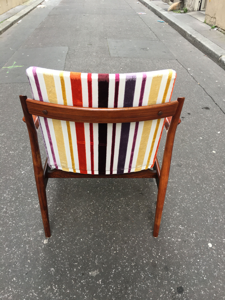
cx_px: 112
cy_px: 150
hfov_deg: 48.2
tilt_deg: -33.4
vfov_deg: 61.7
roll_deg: -1.4
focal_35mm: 29
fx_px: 251
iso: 40
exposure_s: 1/100
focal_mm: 4.15
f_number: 2.2
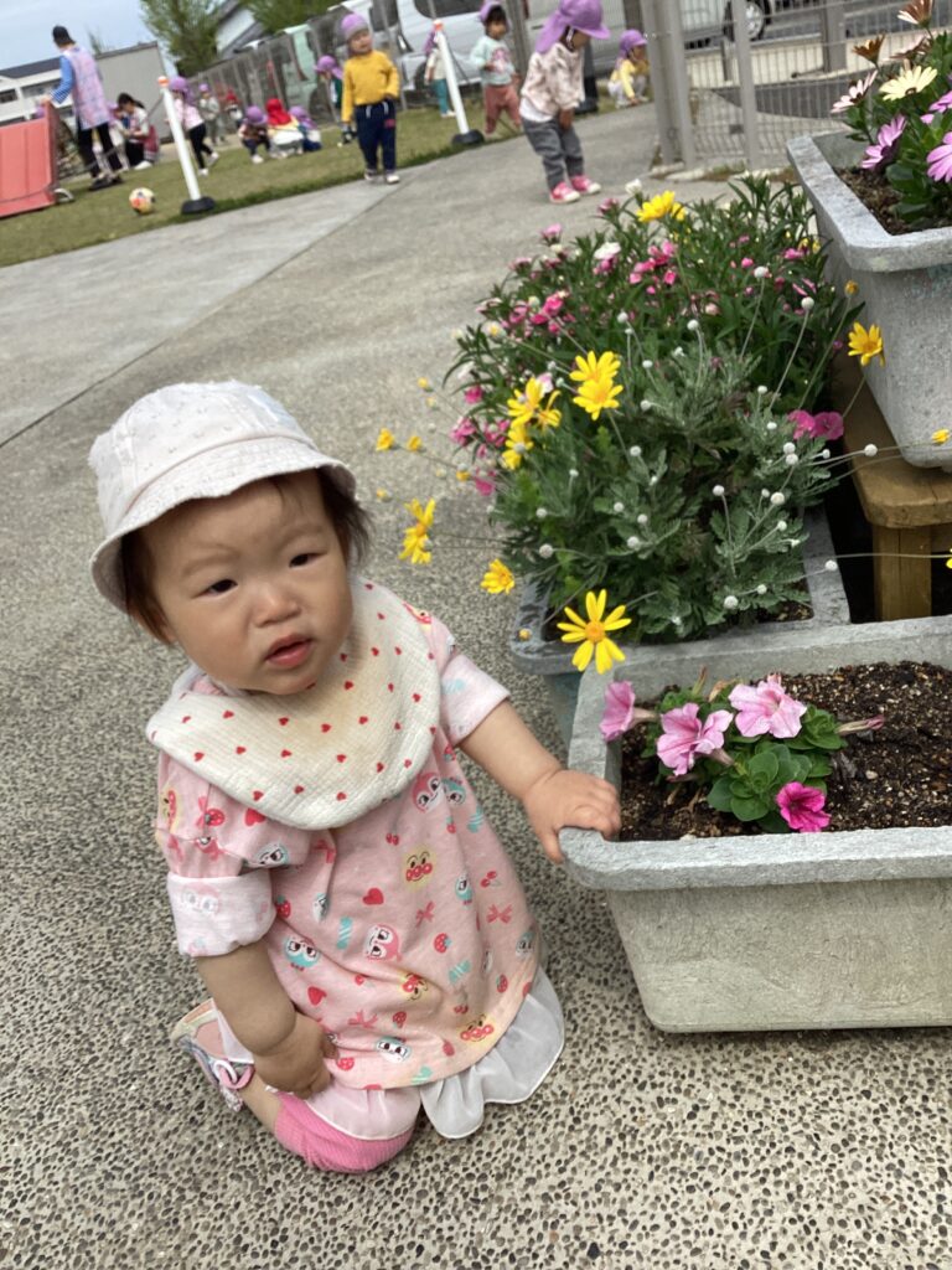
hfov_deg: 45.4
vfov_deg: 58.4
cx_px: 476
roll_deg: +14.3
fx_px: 1137
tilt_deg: -28.3
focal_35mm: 31
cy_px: 635
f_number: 2.4
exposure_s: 1/1359
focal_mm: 3.3
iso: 25
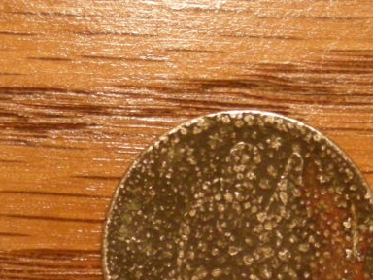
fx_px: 2134
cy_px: 233
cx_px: 233
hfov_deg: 10.0
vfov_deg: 7.5
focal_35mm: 198
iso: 400
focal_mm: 12.3
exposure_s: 1/37.8
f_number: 3.9
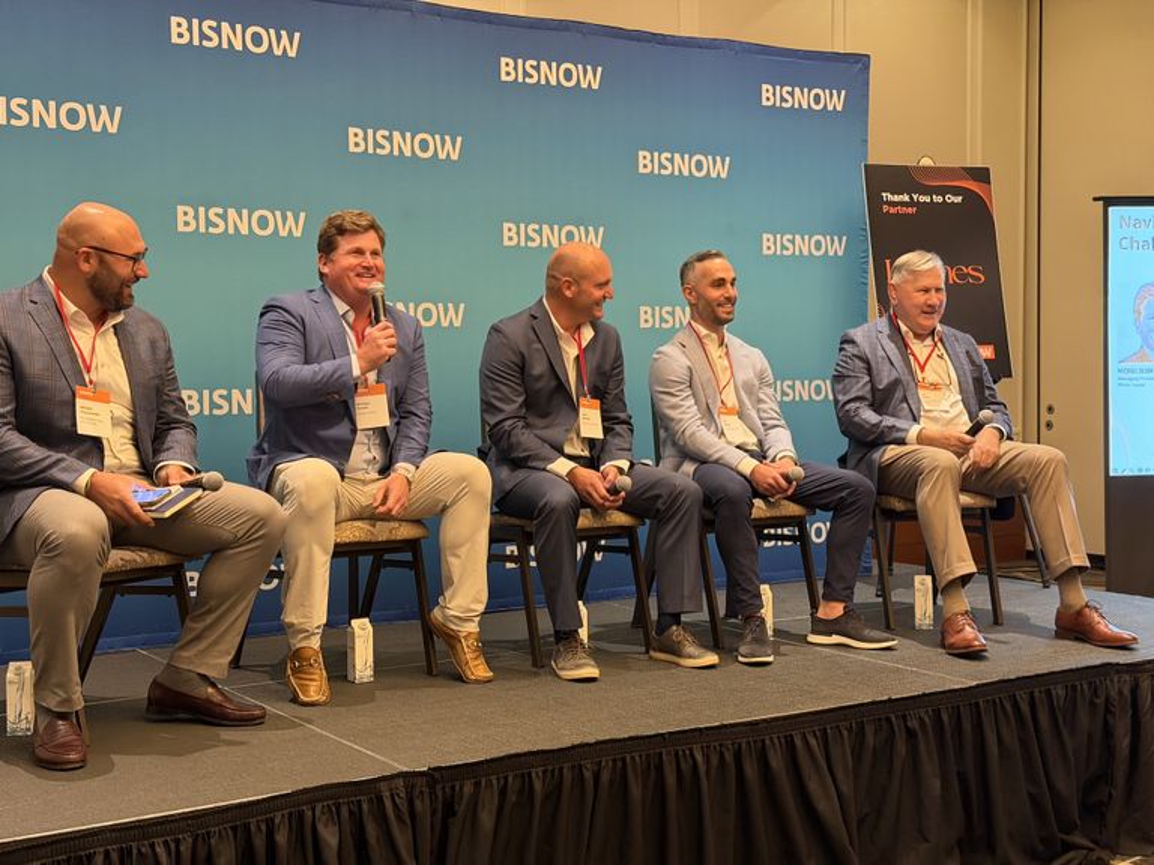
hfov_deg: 39.7
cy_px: 432
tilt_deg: -2.7
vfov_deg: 30.3
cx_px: 577
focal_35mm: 48
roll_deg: -0.1
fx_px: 1600
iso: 400
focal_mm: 6.76
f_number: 1.78
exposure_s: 1/40
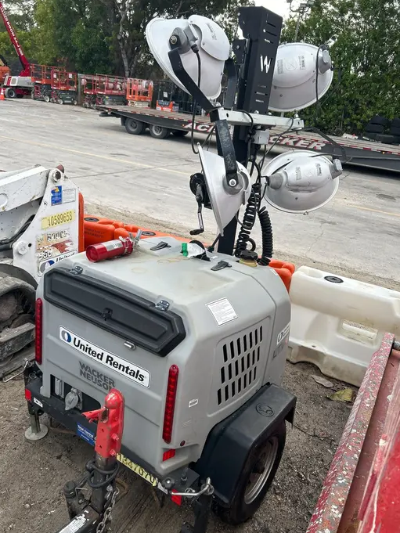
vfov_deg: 63.4
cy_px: 275
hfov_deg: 49.8
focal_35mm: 28
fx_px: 431
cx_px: 203
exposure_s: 1/1183
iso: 50
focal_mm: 5.7
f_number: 1.5
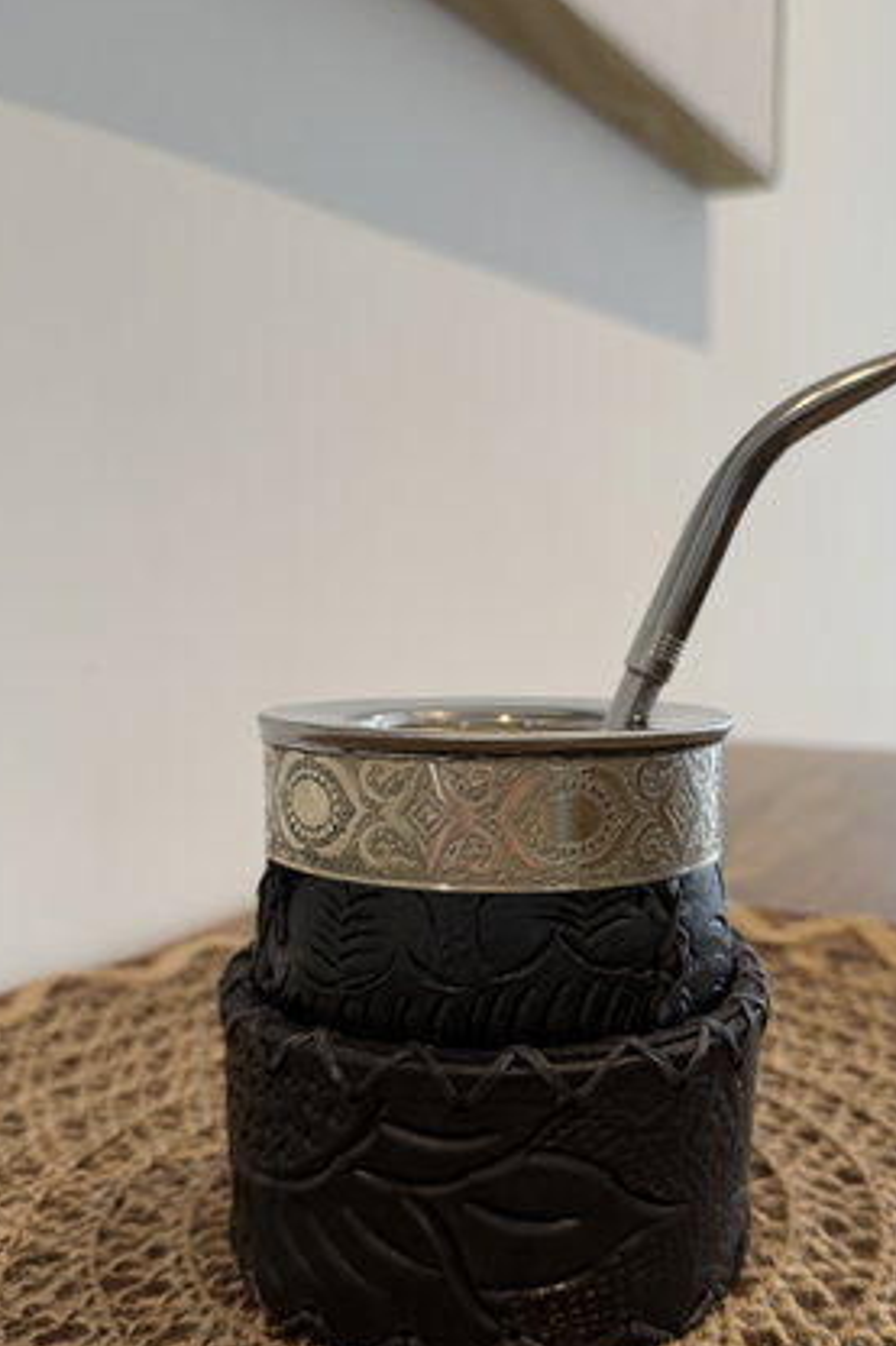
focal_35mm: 32
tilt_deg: -8.5
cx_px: 521
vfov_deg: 58.6
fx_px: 1196
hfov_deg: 41.0
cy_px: 746
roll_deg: +0.7
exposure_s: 1/65
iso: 200
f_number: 1.78
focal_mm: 6.76
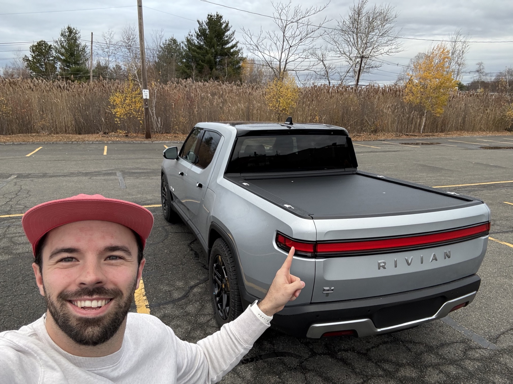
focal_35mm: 23
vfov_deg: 58.9
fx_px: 341
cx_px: 256
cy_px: 192
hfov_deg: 73.9
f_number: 1.9
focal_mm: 2.69
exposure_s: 1/121
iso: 50
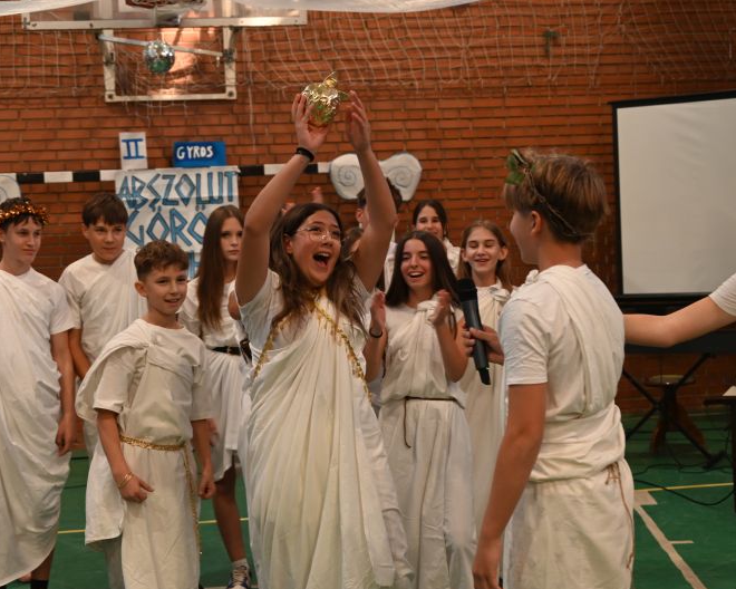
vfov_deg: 26.2
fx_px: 1263
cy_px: 297
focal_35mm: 58
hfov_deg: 32.5
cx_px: 354
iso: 1600
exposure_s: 1/125
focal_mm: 51
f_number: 5.6
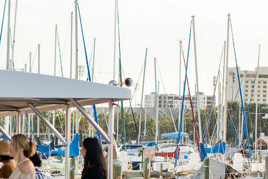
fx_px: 983
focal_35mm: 132
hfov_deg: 15.0
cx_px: -53
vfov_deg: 10.2
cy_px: 217
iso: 64
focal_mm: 35
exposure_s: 1/1000
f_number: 2
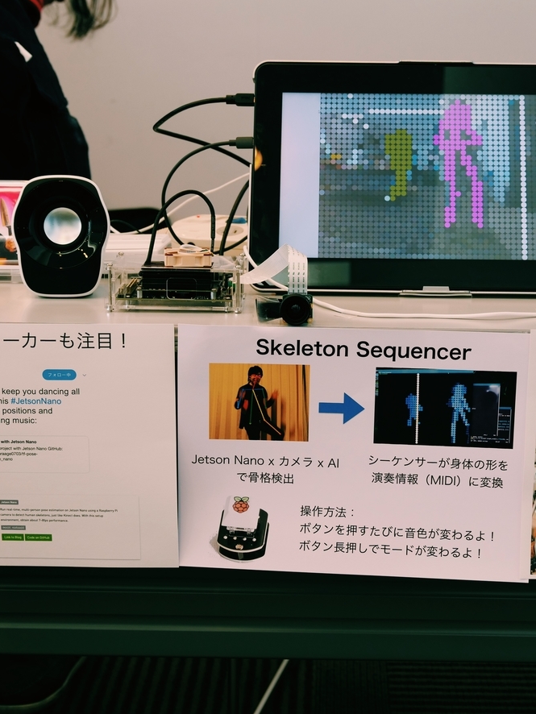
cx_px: 351
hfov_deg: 22.5
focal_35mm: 65
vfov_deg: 29.8
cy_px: 353
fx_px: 1341
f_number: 4
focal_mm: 24
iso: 250
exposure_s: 1/60
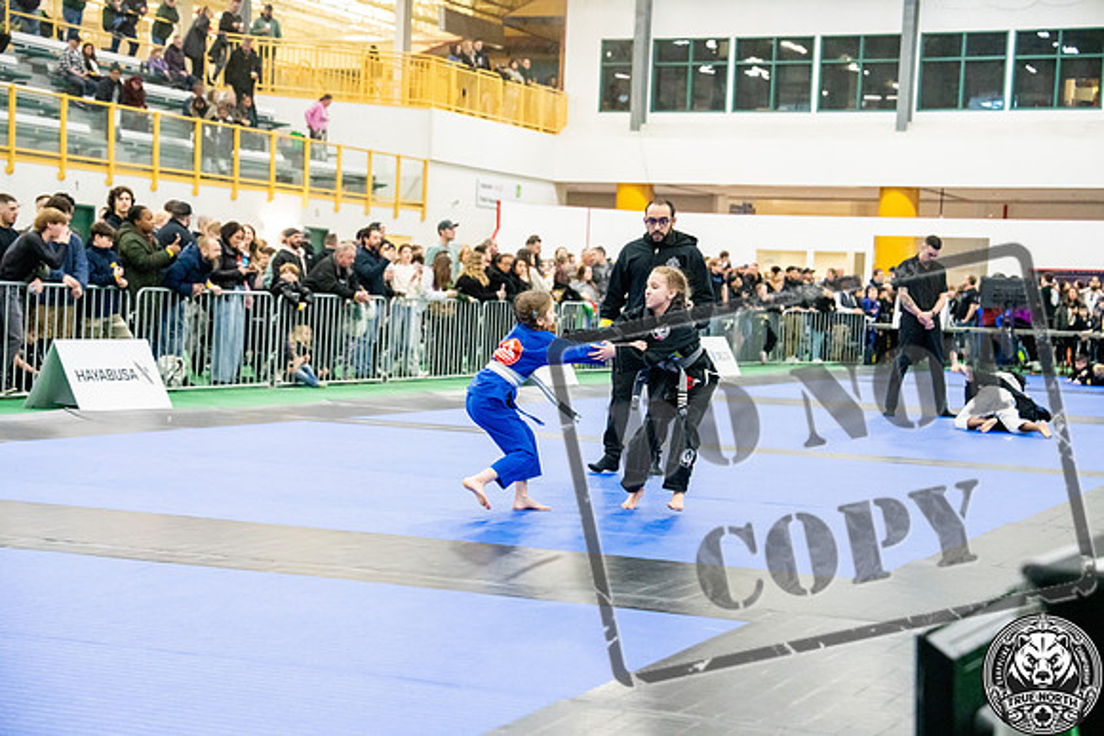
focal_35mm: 70
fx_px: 2147
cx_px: 552
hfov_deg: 28.8
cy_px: 368
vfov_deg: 19.5
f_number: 4
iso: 6400
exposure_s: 1/400
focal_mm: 70
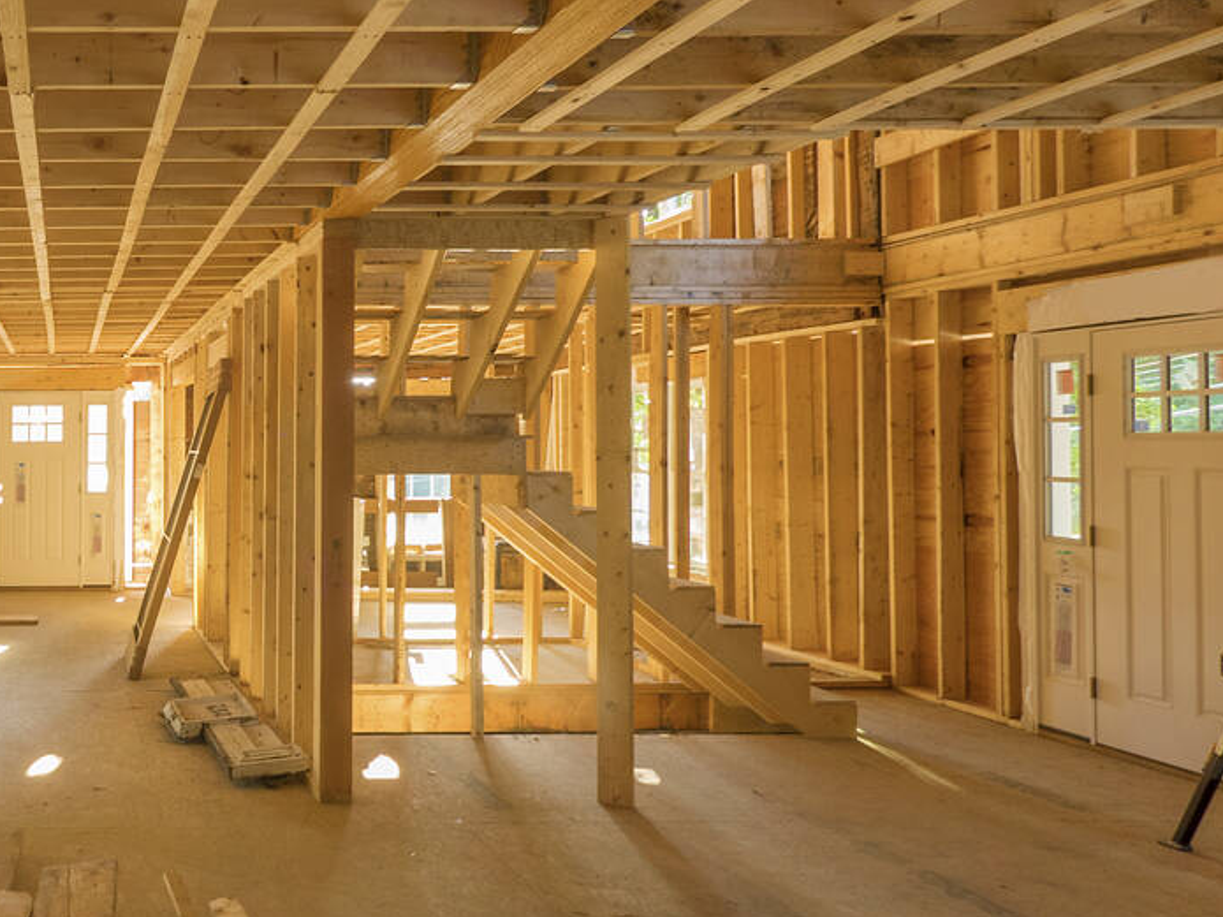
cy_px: 539
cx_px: 315
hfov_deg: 58.6
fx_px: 1024
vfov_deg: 48.0
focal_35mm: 29
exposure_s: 1/8
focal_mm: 7
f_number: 5.6
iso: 200
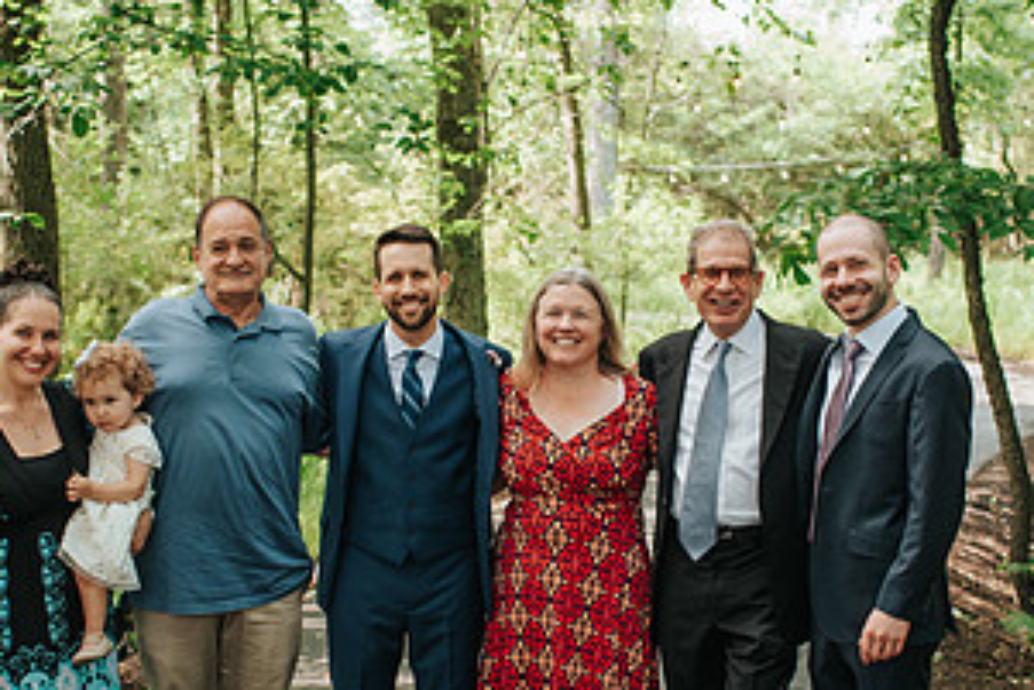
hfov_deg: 24.5
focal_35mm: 83
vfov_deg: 16.4
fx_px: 2385
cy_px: 508
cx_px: 489
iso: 320
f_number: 3.2
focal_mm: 35
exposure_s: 1/250
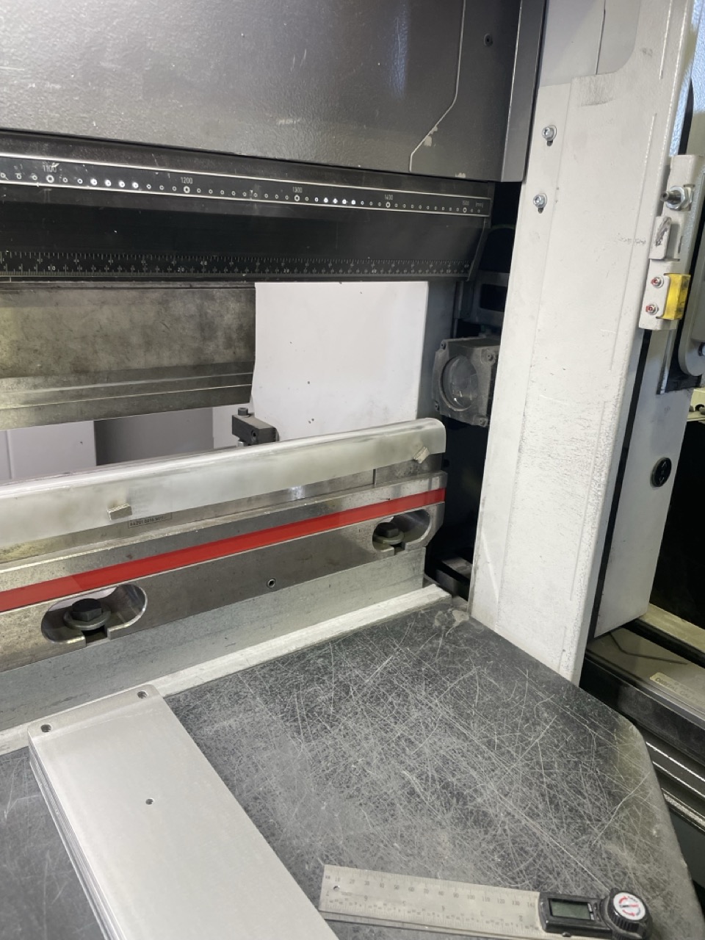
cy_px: 470
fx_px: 706
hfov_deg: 53.1
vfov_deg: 67.3
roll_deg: -2.6
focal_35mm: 26
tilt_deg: -18.1
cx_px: 352
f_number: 1.6
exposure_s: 1/121
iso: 100
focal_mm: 4.2
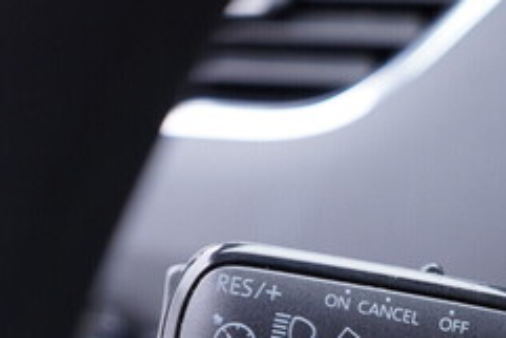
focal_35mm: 82
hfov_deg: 24.4
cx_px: 391
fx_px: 1153
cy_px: 322
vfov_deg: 16.4
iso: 320
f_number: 2.8
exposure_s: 1/40
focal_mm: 24
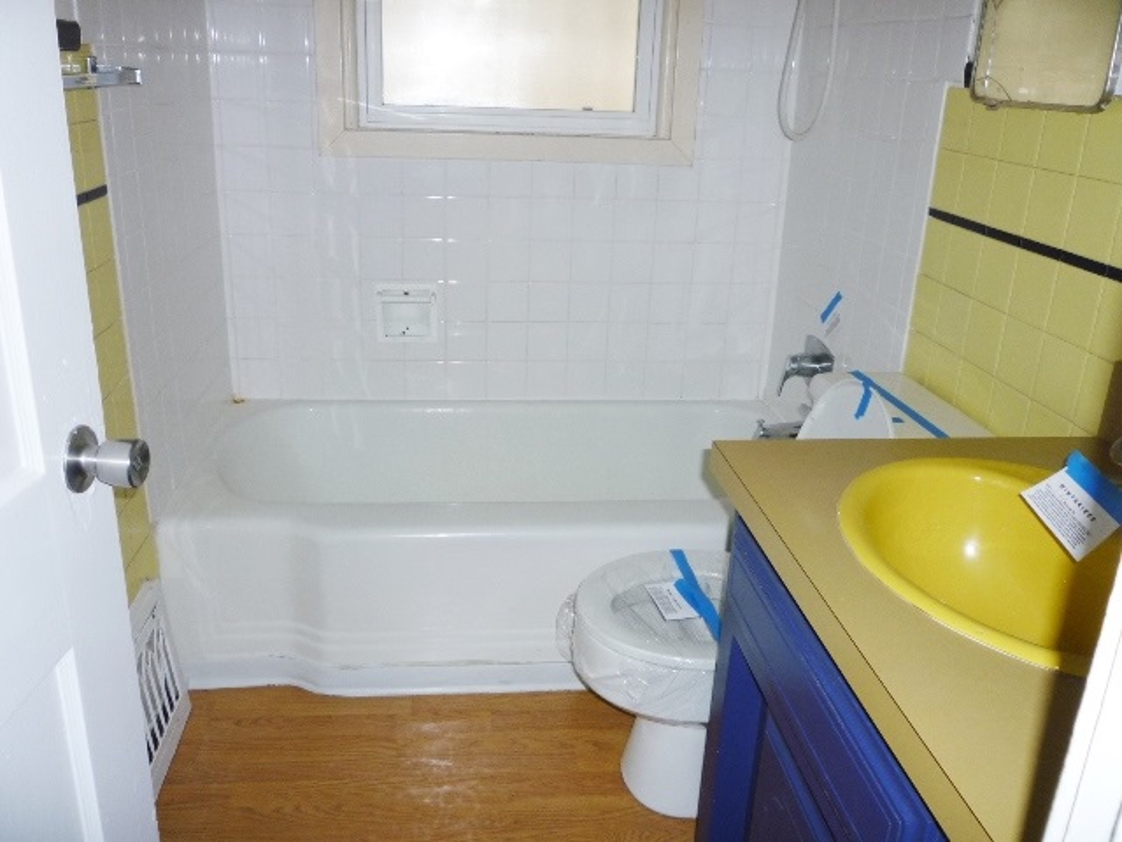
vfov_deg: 48.2
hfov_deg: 61.7
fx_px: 940
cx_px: 561
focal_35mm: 29
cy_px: 421
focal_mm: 5.2
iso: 100
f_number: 3.3
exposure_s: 1/30
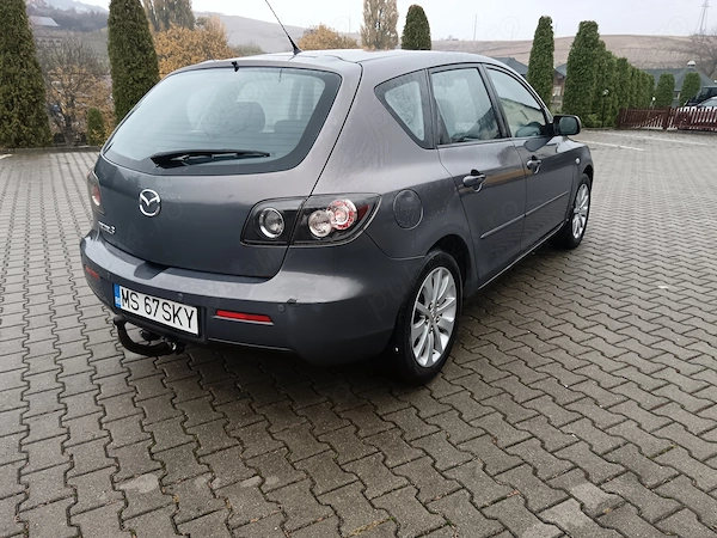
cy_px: 269
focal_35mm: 27
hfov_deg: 65.3
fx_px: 559
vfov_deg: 51.4
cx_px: 358
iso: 619
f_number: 1.9
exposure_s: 1/100
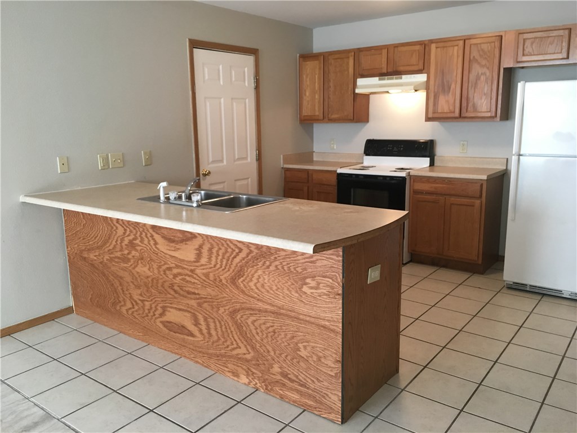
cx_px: 288
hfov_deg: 61.7
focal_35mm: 29
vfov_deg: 48.2
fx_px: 483
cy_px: 216
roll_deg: +0.6
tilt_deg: -11.2
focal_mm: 4.15
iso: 100
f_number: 2.2
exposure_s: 1/30
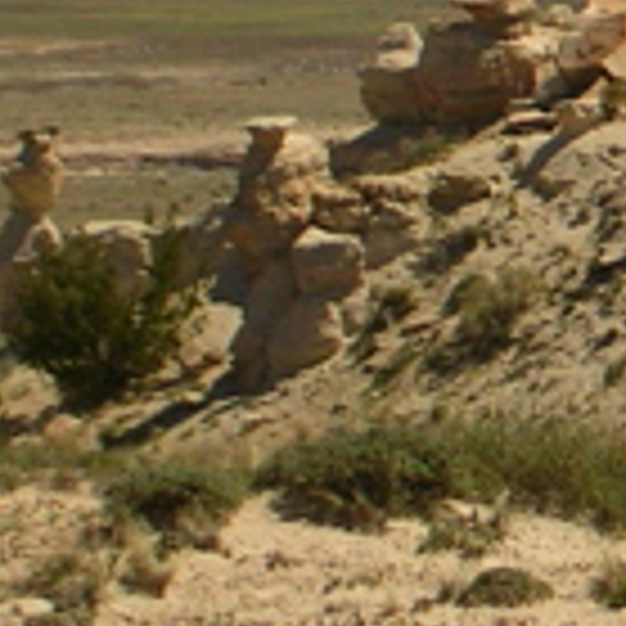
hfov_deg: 3.7
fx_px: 9596
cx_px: 1288
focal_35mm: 469
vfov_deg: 3.7
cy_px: 0
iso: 50
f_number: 4.9
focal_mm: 17.4
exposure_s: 1/616
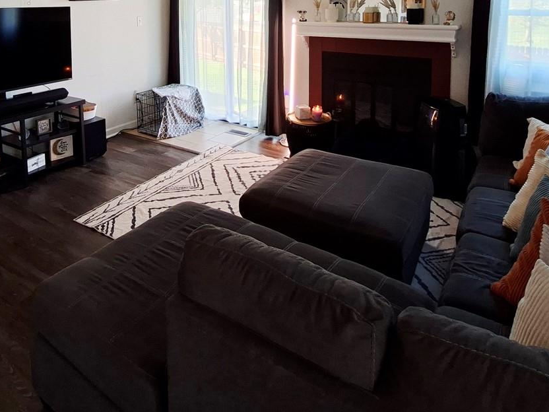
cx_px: 239
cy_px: 26
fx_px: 396
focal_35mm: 25
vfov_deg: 48.0
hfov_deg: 69.1
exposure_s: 1/33
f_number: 2.2
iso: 160
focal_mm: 1.74
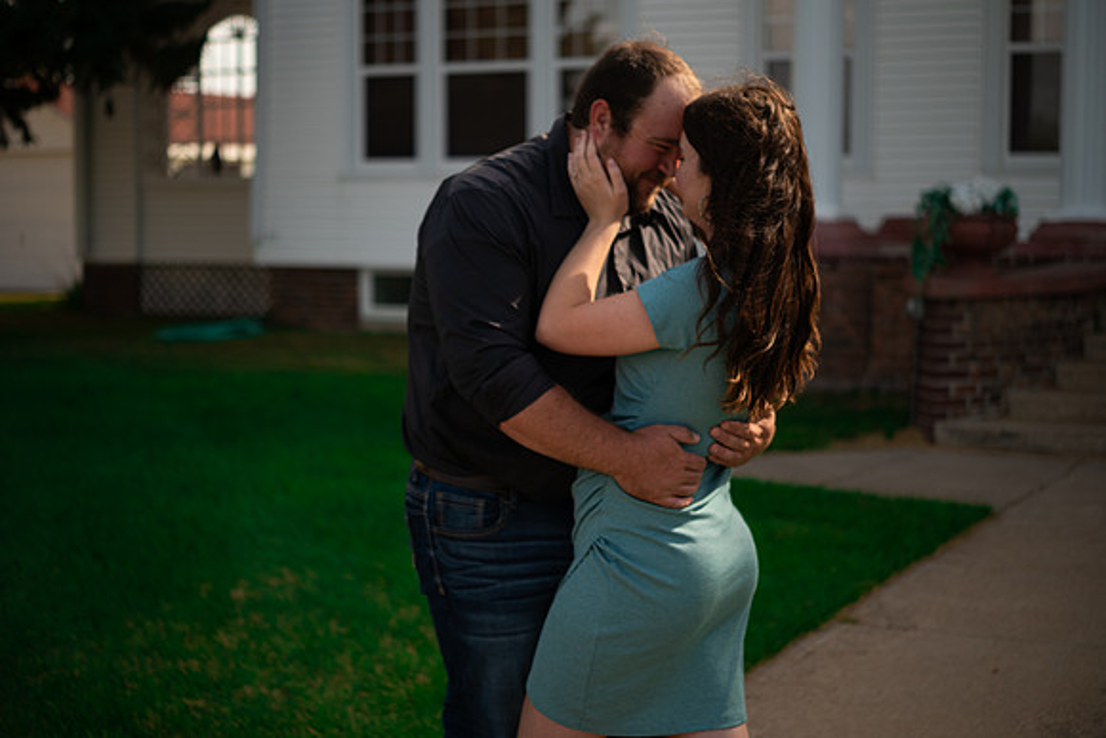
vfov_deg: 22.6
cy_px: 369
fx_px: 1844
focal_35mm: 60
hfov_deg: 33.4
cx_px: 553
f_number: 2.8
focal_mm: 60
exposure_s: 1/800
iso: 100
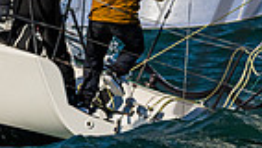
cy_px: -143
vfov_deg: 1.0
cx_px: 37
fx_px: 8222
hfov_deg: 1.8
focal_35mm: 1183
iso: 400
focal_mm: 230
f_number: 8
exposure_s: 1/3200
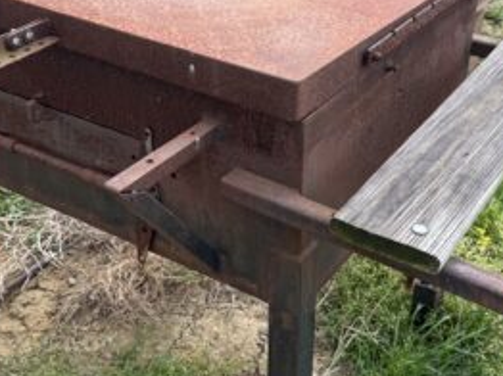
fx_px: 798
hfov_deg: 34.9
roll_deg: -2.5
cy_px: 142
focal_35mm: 55
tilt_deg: -29.3
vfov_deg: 26.4
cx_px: 278
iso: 80
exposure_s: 1/491
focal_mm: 6.76
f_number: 1.78
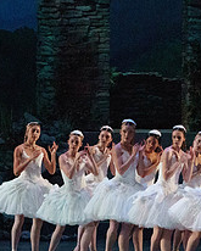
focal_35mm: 487
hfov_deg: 3.2
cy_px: 128
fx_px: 3619
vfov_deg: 4.0
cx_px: 282
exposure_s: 1/250
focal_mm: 173
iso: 8000
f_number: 5.6
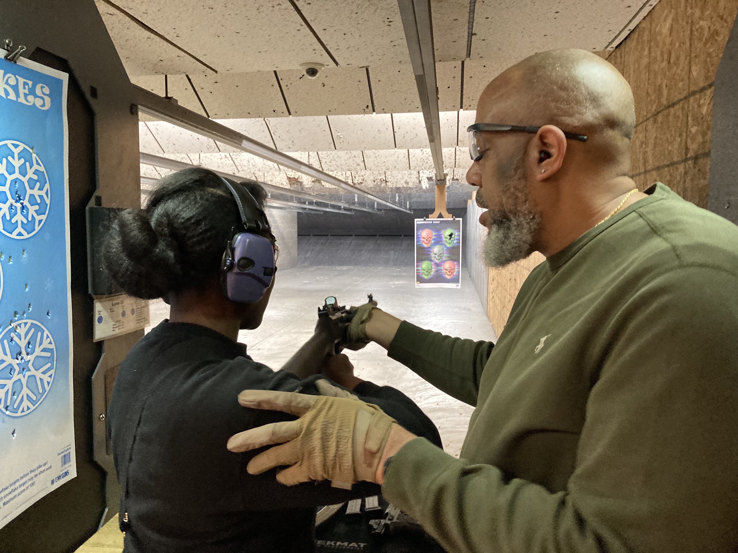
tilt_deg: -6.5
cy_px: 276
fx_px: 597
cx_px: 369
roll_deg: -0.5
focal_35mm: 28
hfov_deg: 63.4
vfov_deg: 49.7
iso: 400
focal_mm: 3.99
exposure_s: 1/30
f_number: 1.8
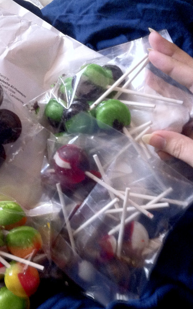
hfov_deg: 25.2
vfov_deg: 39.6
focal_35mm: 51
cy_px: 158
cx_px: 66
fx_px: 429
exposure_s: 1/15
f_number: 2.8
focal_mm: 3.85
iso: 320
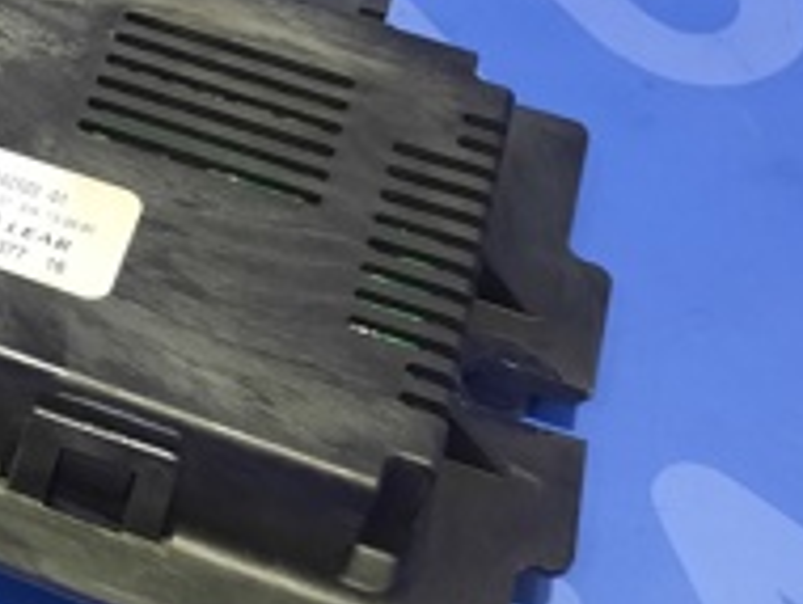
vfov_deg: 17.5
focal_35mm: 84
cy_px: 177
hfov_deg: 20.7
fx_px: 1951
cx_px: -300
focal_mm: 4.6
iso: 320
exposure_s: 1/24
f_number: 2
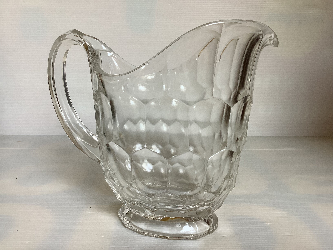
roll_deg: +0.0
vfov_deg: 45.4
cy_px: 125
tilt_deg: -10.5
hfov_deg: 58.4
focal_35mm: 31
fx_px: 298
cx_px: 166
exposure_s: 1/50
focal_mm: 3.3
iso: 80
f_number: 2.4
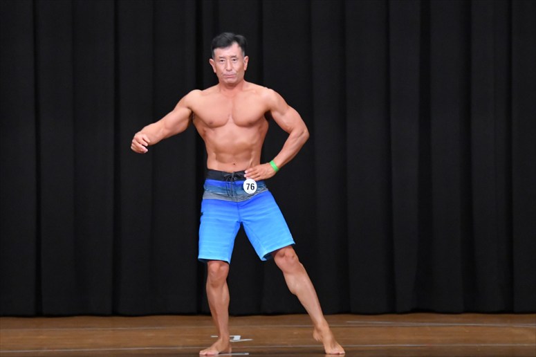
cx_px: 268
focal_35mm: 240
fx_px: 3572
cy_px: 178
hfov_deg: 8.6
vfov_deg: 5.7
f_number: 5.6
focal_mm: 160
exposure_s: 1/400
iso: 8000
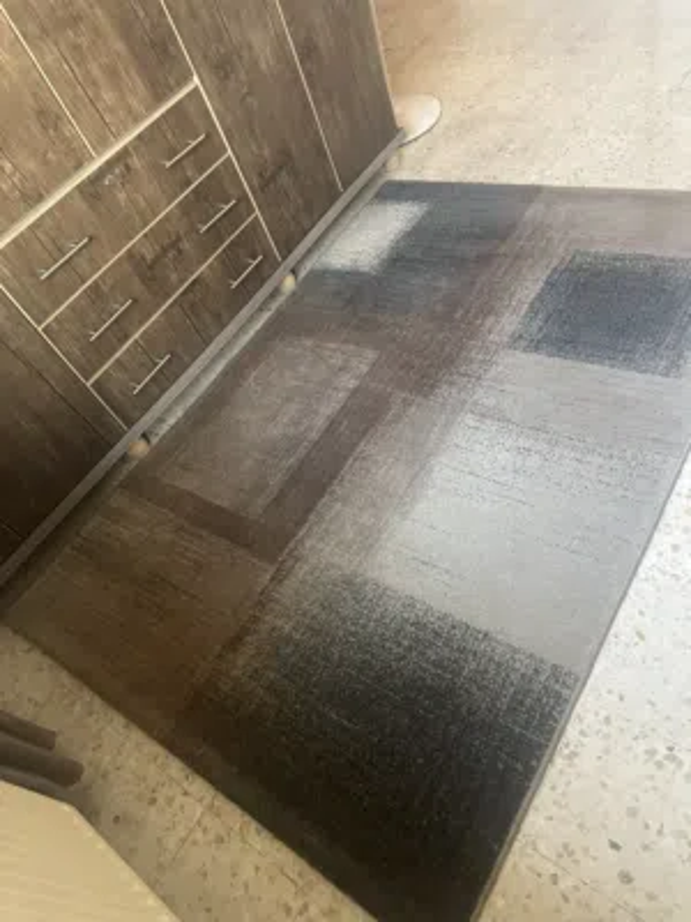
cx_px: 346
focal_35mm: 24
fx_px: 639
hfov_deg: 56.8
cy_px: 461
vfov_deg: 71.6
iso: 1000
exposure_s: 1/48
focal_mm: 6.86
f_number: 1.78
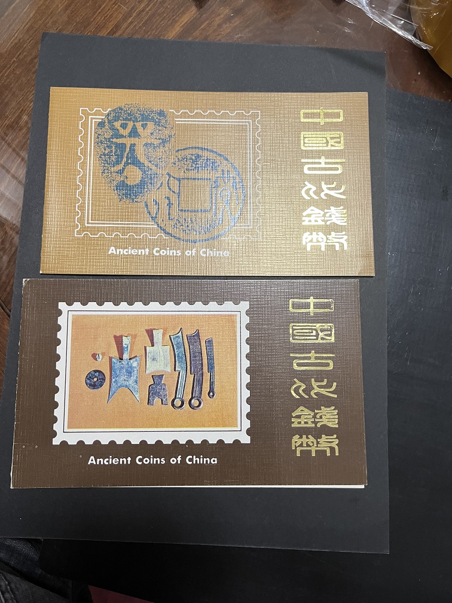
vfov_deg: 67.3
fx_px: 453
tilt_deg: -81.3
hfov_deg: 53.1
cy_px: 302
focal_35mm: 26
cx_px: 226
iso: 250
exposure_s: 1/50
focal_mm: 5.1
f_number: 1.6
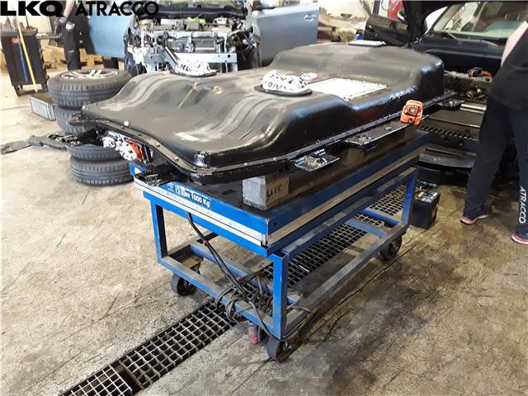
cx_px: 264
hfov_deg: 63.4
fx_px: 427
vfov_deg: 49.7
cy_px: 198
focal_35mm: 28
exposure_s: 1/33
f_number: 1.9
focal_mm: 2.91
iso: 200
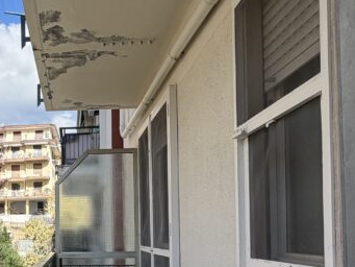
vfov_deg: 33.0
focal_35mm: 42
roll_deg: +1.3
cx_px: 26
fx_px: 431
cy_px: 227
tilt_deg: +0.6
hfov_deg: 40.8
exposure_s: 1/770
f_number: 2.2
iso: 40
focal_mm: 2.22
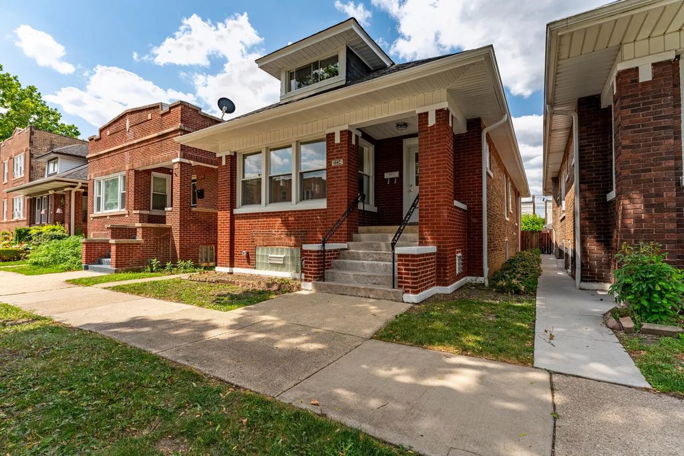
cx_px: 342
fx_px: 314
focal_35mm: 16
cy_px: 228
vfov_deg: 72.1
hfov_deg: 95.0
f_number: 7.1
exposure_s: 1/8000
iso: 200
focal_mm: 16.5
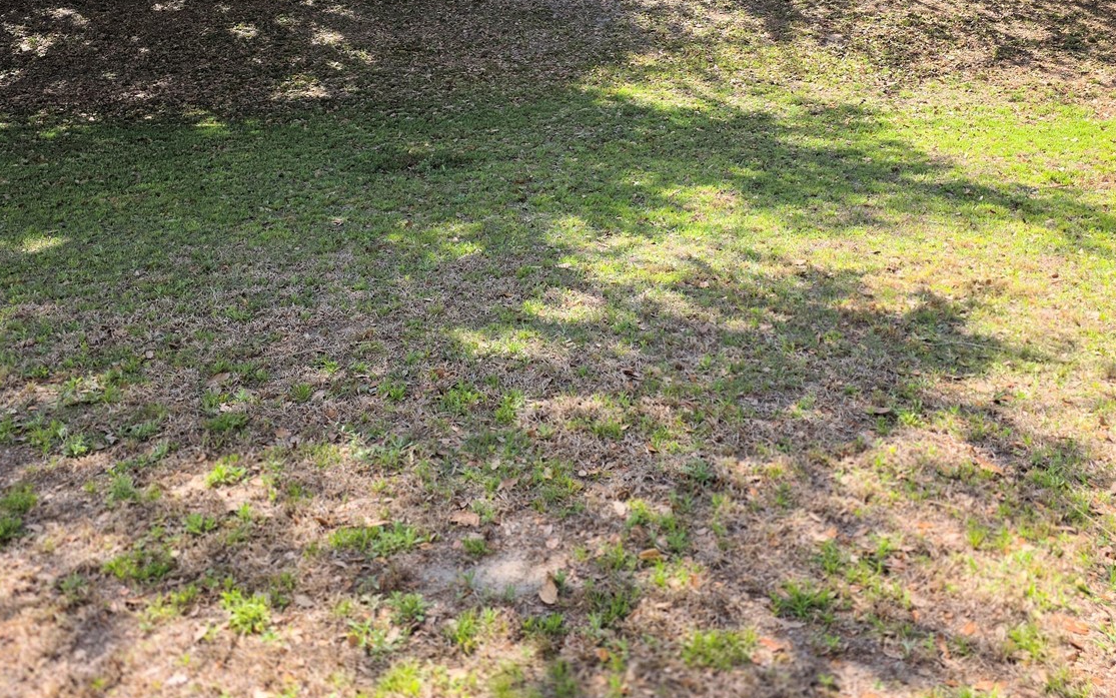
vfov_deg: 34.8
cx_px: 569
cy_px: 109
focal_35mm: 35
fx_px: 1065
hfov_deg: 55.3
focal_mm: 6.3
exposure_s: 1/2210
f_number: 1.7
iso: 80
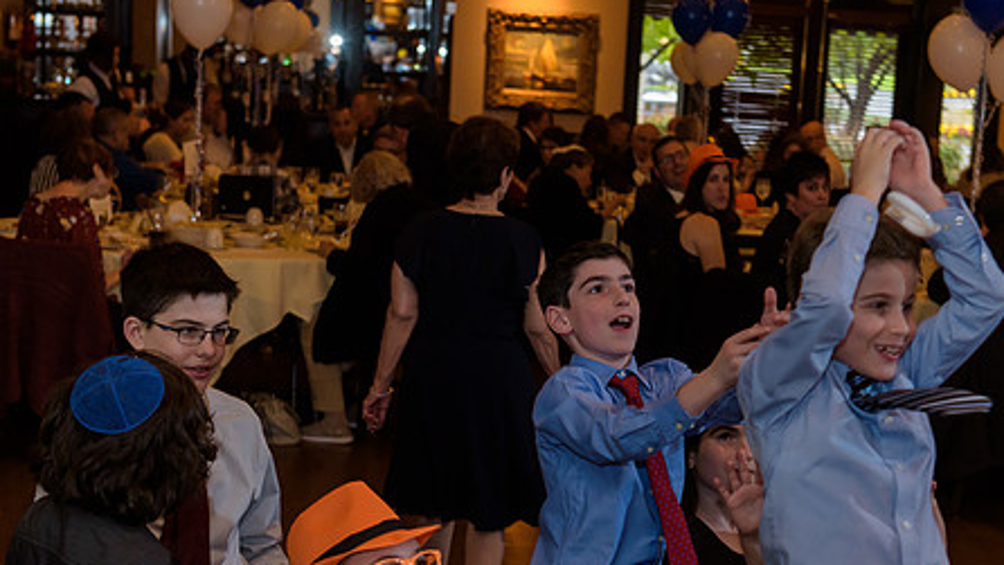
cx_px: 599
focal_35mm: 75
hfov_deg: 28.2
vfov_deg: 16.0
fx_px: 1997
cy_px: 404
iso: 1600
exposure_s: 1/125
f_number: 3.2
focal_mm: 55
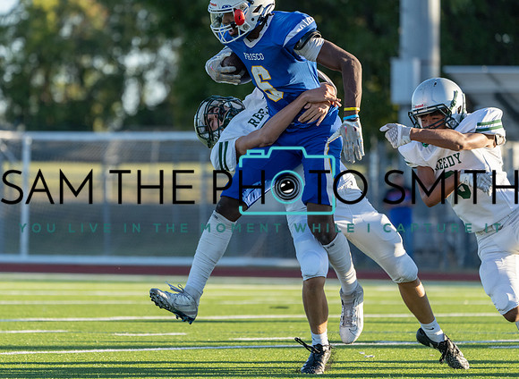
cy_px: 197
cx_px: 223
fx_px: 4585
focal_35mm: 309
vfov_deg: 4.7
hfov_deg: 6.5
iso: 500
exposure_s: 1/1250
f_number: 5.6
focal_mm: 279
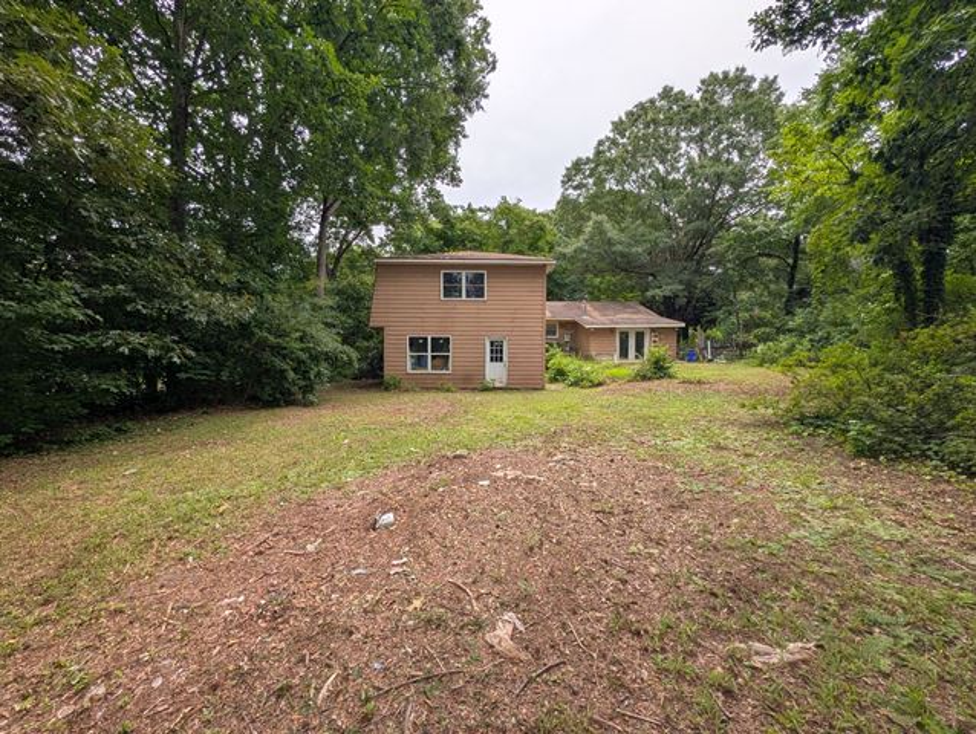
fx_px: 339
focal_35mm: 12
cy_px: 367
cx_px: 488
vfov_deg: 94.6
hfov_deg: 110.5
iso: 52
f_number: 1.7
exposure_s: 1/3663
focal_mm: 2.02
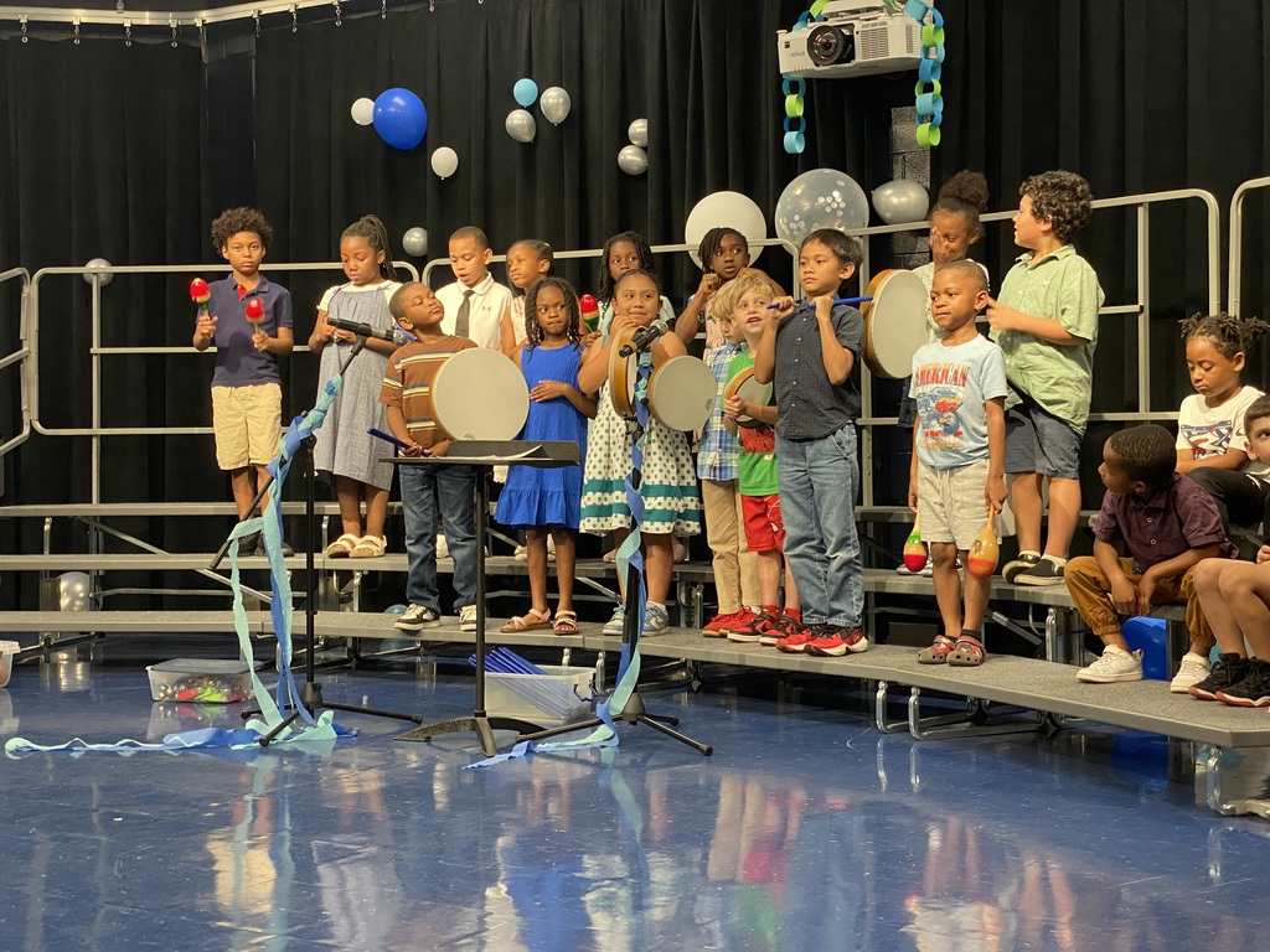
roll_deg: -1.3
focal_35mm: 52
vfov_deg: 28.0
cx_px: 635
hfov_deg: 36.8
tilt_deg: -1.0
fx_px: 1908
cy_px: 476
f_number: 2
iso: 125
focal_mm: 6
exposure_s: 1/60
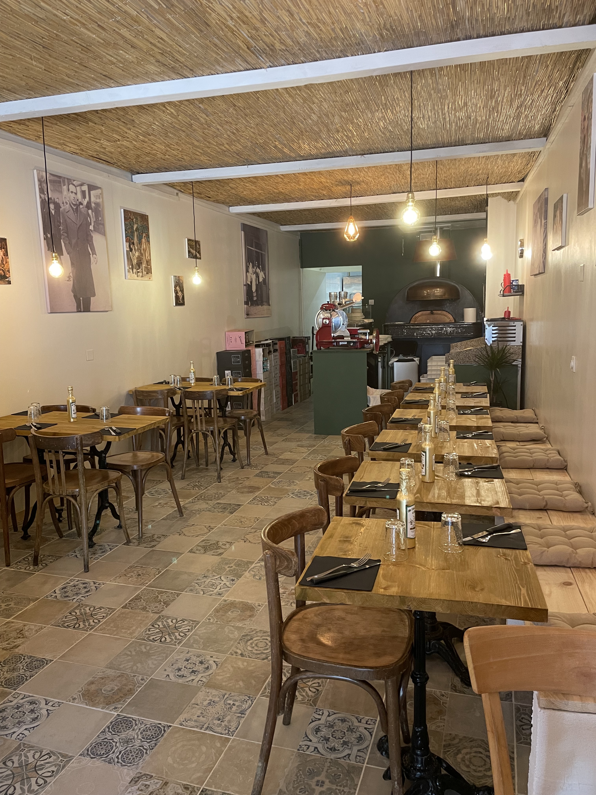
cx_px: 298
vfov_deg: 67.3
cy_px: 398
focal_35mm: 26
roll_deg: +1.5
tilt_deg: -7.8
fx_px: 597
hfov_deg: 53.1
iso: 250
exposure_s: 1/60
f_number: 1.6
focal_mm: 4.2
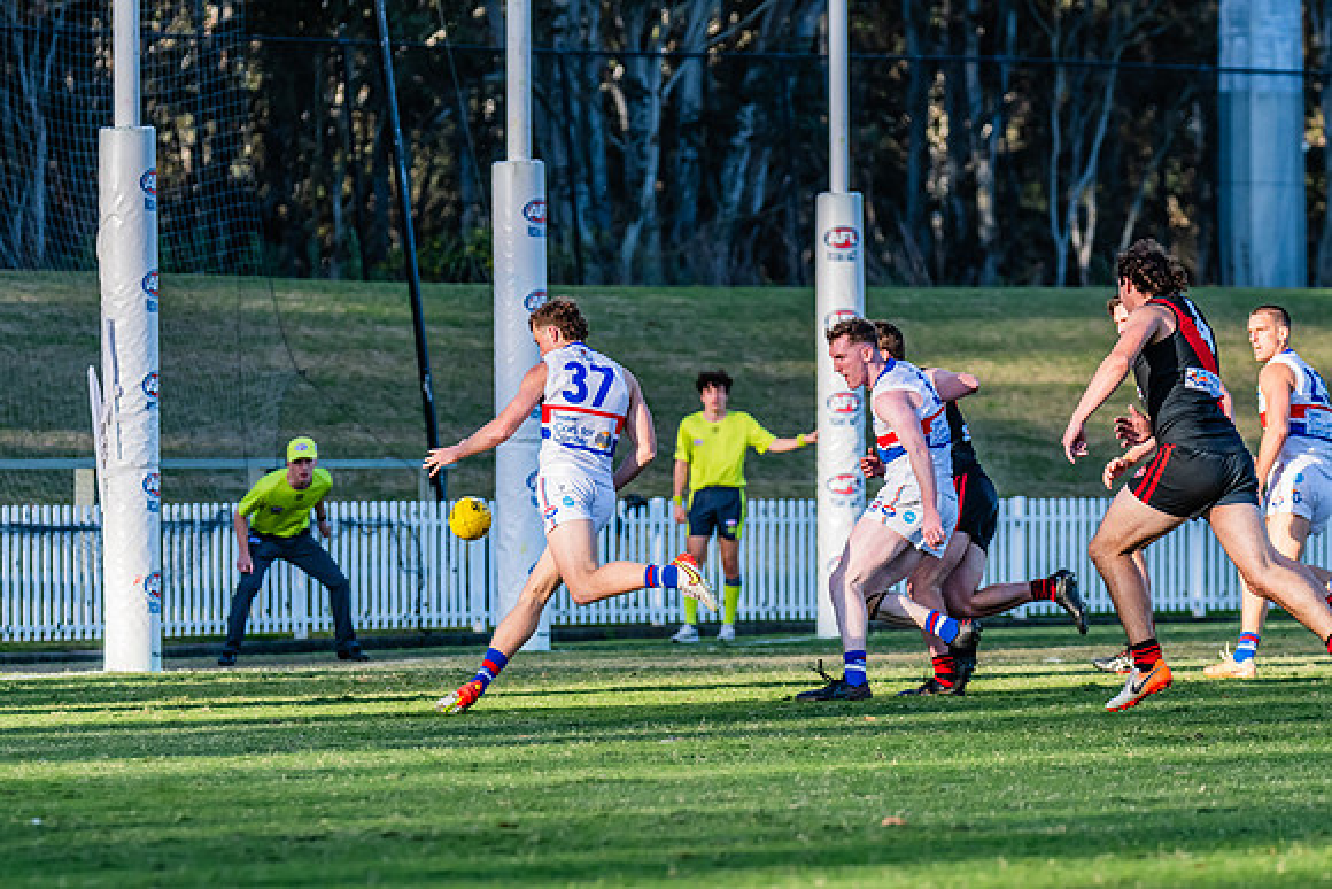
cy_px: 476
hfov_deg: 8.0
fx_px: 9494
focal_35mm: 257
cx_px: 563
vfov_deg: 5.4
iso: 800
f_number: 5.6
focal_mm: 220
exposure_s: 1/1600
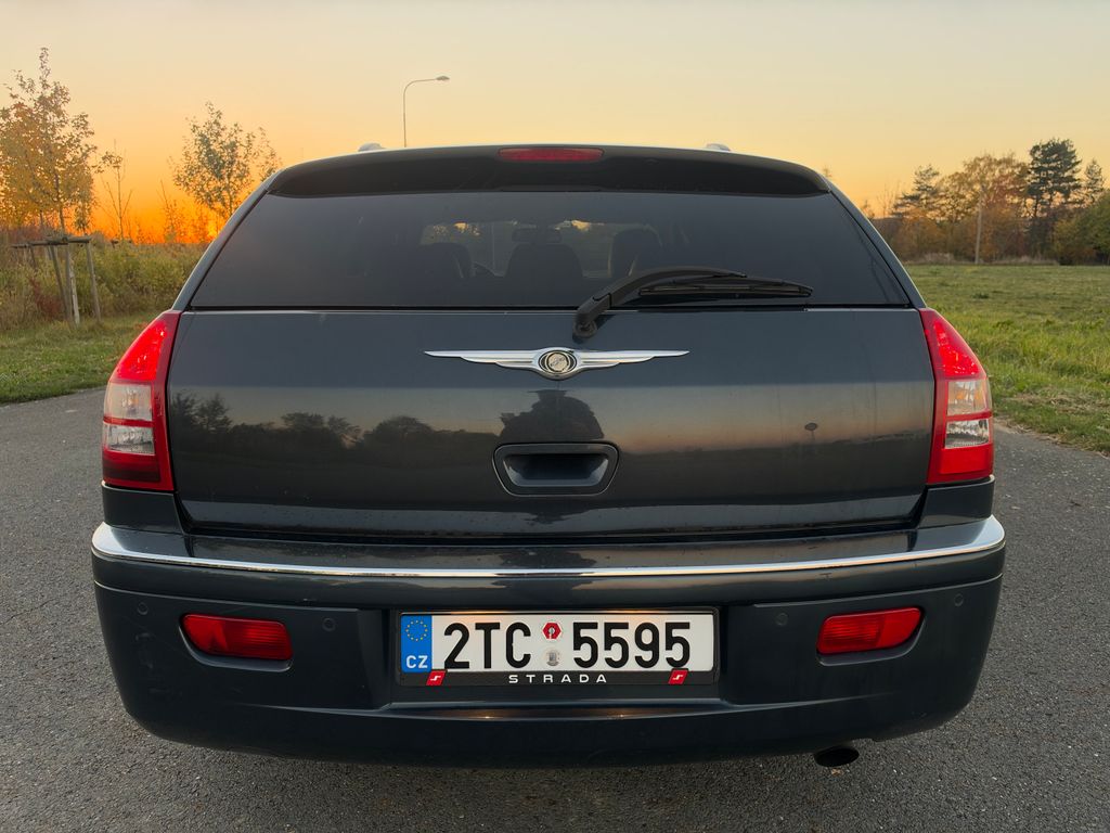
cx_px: 555
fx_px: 770
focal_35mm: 24
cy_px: 416
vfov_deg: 56.8
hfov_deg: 71.6
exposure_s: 1/170
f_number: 1.8
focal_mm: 6.93
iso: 200
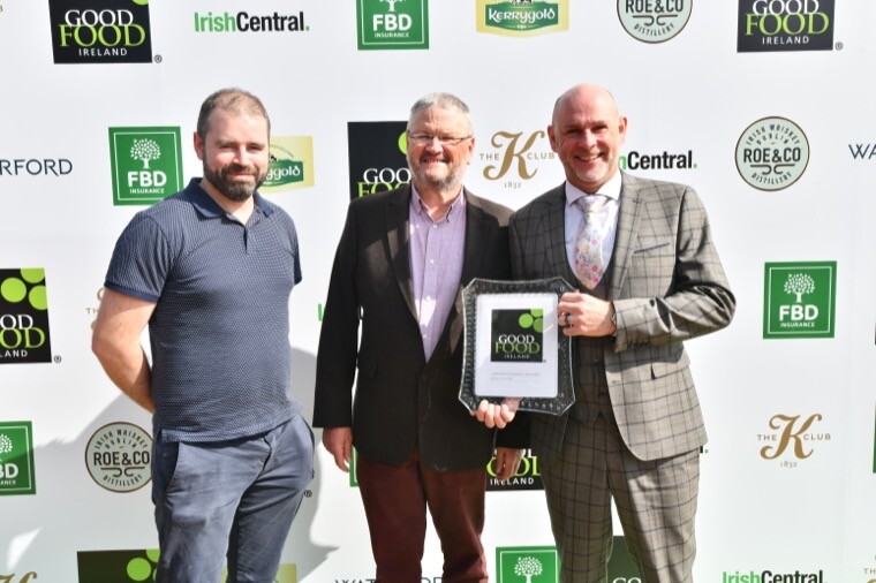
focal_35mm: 32
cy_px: 292
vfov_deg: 41.1
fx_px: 778
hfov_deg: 58.7
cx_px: 438
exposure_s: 1/160
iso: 250
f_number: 14
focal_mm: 32
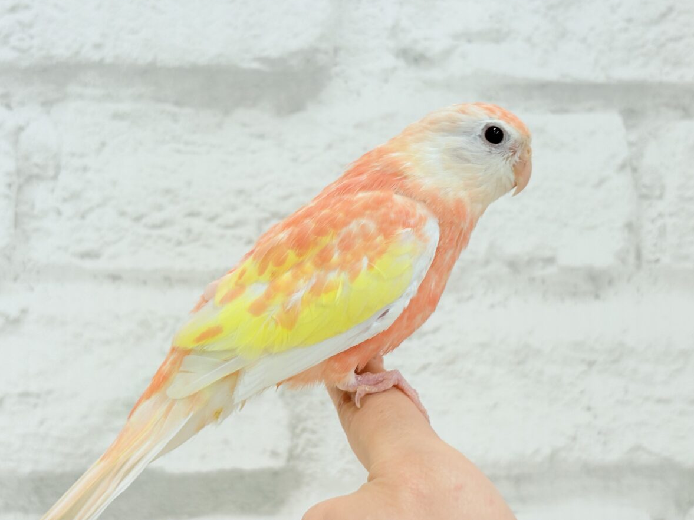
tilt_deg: +0.1
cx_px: 344
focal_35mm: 53
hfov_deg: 36.2
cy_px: 256
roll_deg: +0.2
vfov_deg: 27.5
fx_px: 1063
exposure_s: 1/50
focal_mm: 5.96
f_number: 1.6
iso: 40
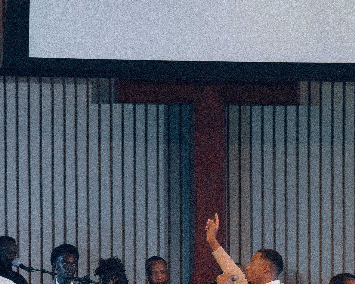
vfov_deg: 5.4
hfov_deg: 6.8
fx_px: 3005
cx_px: 292
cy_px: 316
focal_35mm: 286
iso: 2500
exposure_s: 1/500
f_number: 2.8
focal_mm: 96
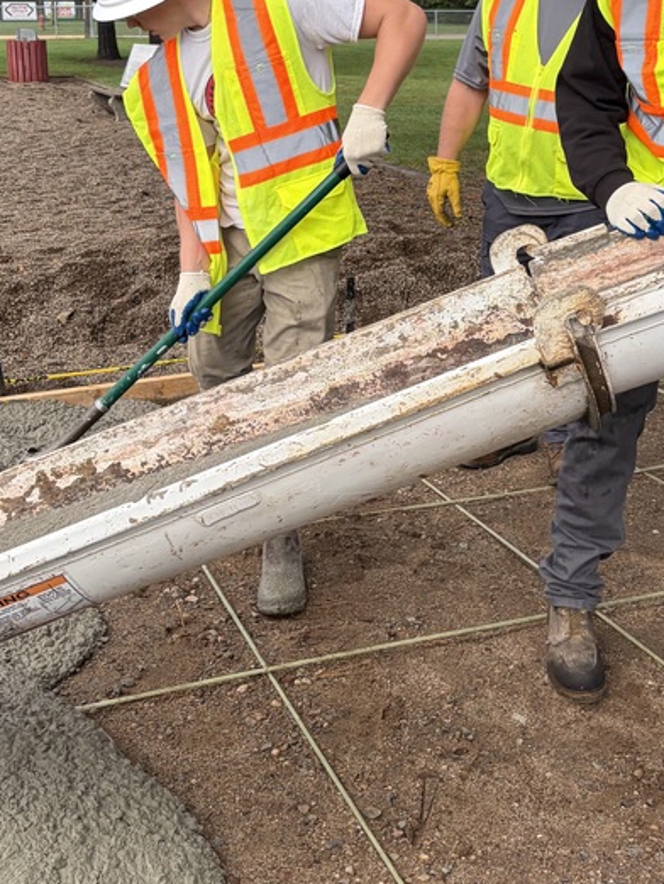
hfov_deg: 28.4
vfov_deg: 37.1
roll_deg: -1.4
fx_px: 1303
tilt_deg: -13.4
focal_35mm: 51
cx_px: 430
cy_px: 298
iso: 50
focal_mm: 5.96
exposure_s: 1/1420
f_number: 1.6
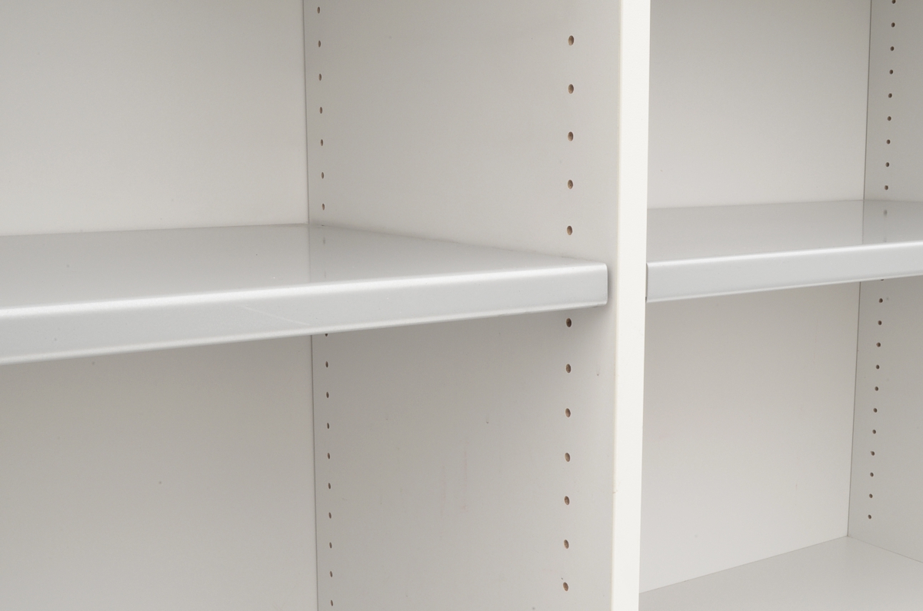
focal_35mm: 44
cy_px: 306
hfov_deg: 45.0
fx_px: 1113
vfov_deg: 30.7
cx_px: 462
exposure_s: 1/2
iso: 640
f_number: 25
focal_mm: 29
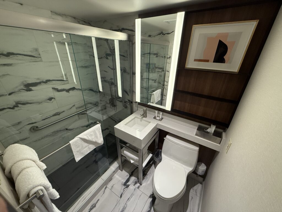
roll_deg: -1.3
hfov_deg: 102.1
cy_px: 106
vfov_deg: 85.7
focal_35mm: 14
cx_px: 141
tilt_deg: -25.7
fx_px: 114
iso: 250
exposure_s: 1/120
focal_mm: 2.22
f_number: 2.2
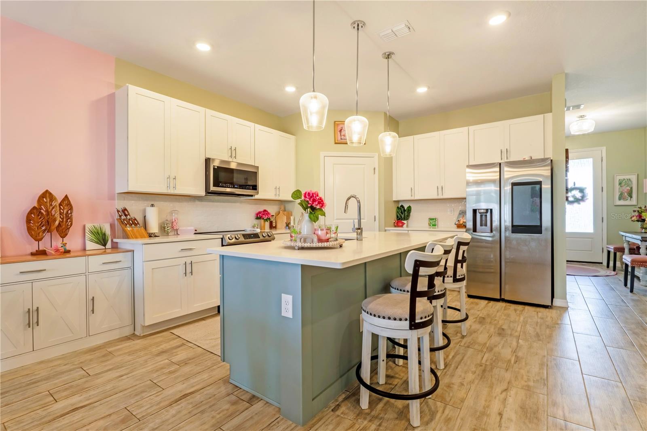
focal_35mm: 16
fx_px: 296
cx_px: 324
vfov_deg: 72.0
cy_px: 216
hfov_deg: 95.0
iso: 250
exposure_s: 1/160
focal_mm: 11
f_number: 9
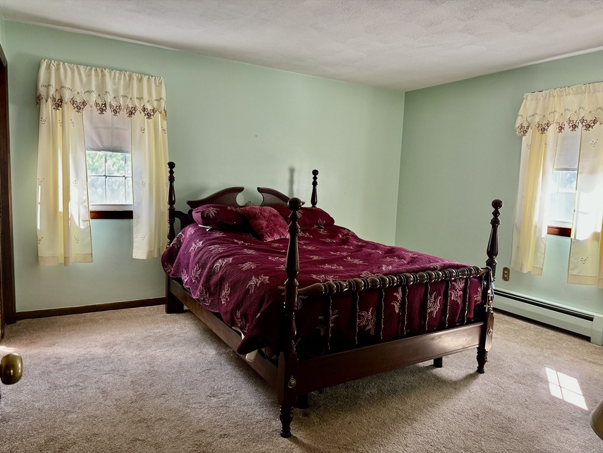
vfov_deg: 56.8
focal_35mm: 24
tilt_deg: -6.2
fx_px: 418
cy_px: 226
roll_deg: -2.0
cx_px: 302
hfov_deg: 71.6
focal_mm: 6.76
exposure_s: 1/92
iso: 200
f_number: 1.78
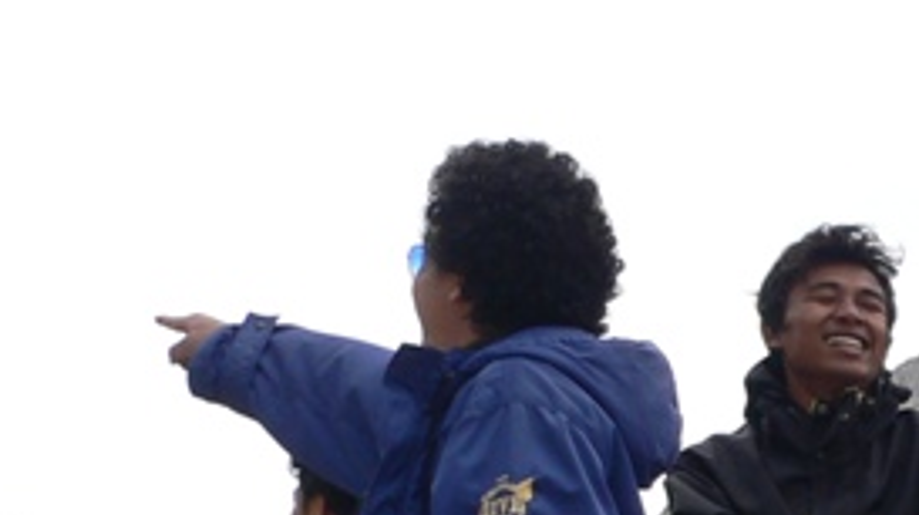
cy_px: 687
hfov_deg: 17.2
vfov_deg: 10.3
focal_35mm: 115
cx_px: 1276
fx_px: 2800
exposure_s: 1/200
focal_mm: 6
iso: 80
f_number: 4
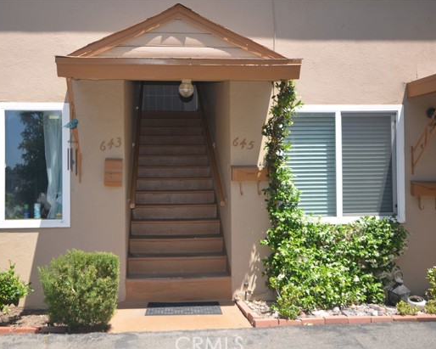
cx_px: 180
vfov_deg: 42.2
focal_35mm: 35
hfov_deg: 51.3
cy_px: 177
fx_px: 452
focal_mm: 20
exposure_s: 1/200
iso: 125
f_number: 5.6
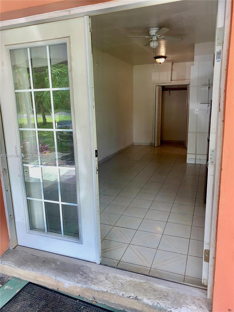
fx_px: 234
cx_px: 117
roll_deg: +1.9
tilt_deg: -10.3
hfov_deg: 53.1
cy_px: 156
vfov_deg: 67.3
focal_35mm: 26
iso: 25
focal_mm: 4.25
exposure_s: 1/163
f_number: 1.8
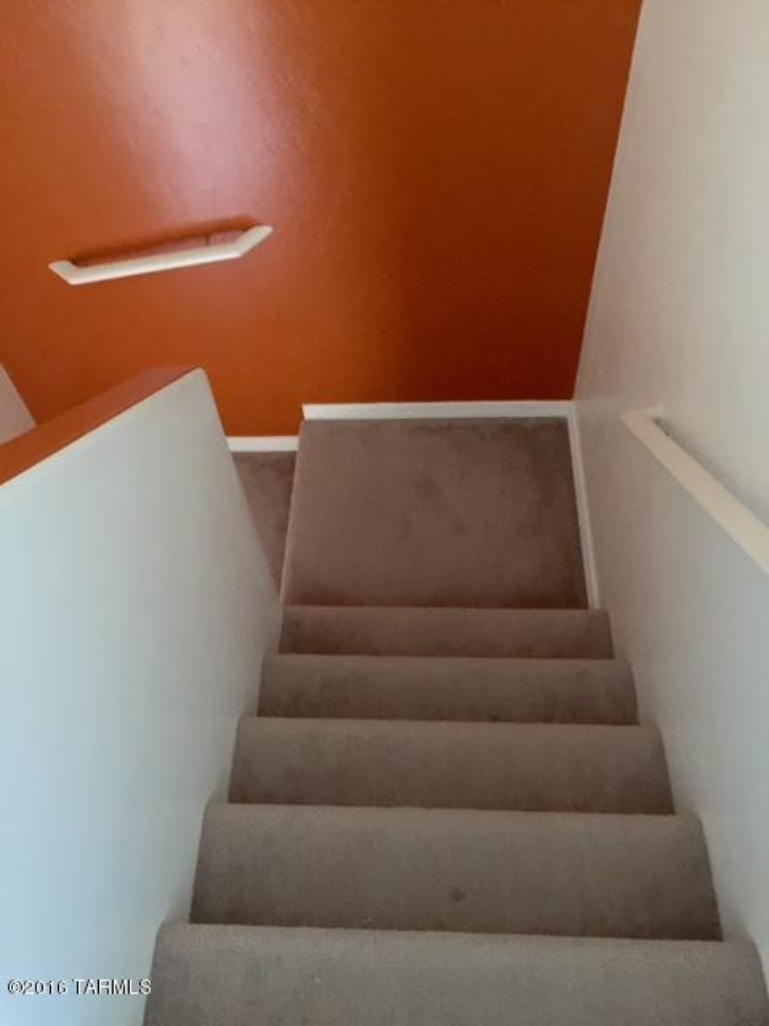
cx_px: 384
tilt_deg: -56.1
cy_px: 513
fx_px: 859
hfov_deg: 48.2
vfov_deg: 61.7
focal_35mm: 29
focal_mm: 4.15
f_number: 2.2
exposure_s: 1/4
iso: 160
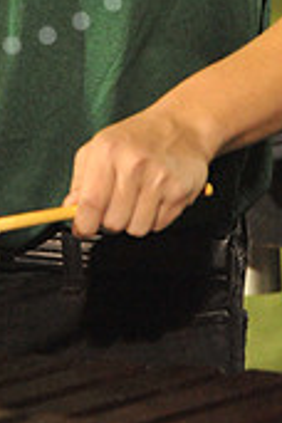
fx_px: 4794
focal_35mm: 408
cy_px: -242
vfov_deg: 5.0
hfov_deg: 3.4
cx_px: -49
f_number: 4
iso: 6400
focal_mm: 120
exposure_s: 1/250
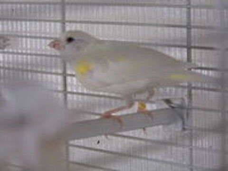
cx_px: 114
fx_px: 975
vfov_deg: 10.0
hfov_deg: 13.3
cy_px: 86
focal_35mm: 148
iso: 400
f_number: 4
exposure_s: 1/30
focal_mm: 26.5
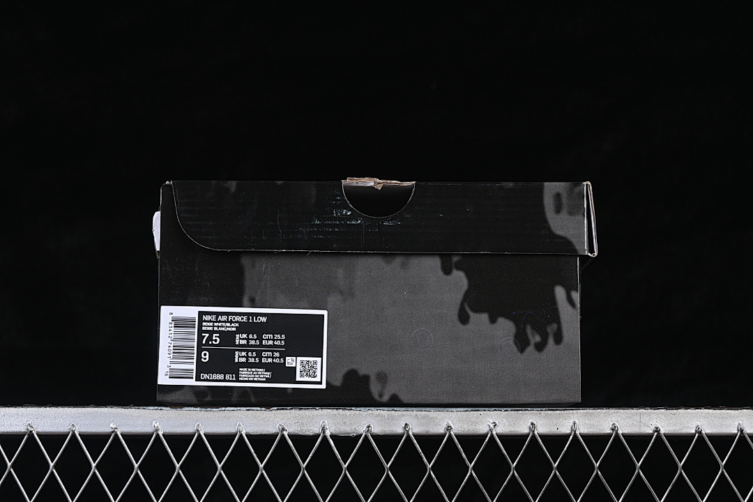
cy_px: 251
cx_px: 376
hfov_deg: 27.0
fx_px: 1569
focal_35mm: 75
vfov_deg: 18.2
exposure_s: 1/80
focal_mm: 50
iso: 160
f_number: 7.1
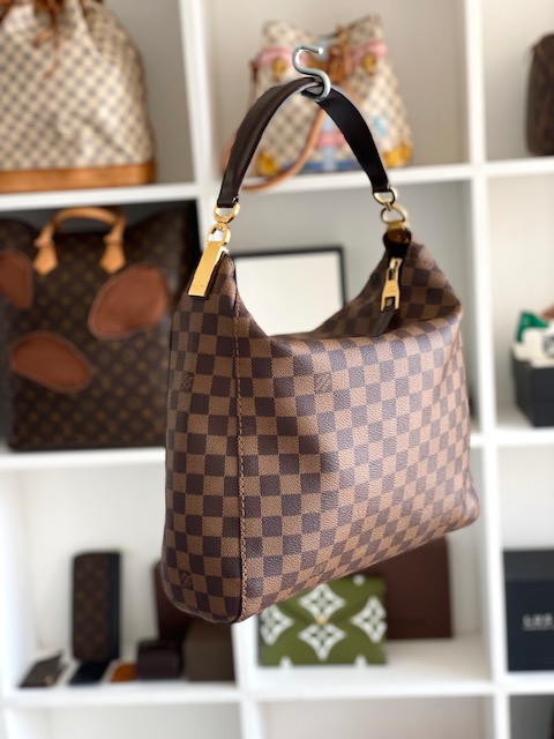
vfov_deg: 36.8
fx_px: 1110
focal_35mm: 52
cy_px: 370
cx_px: 277
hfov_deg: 28.0
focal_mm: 6
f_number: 2
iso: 125
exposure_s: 1/122
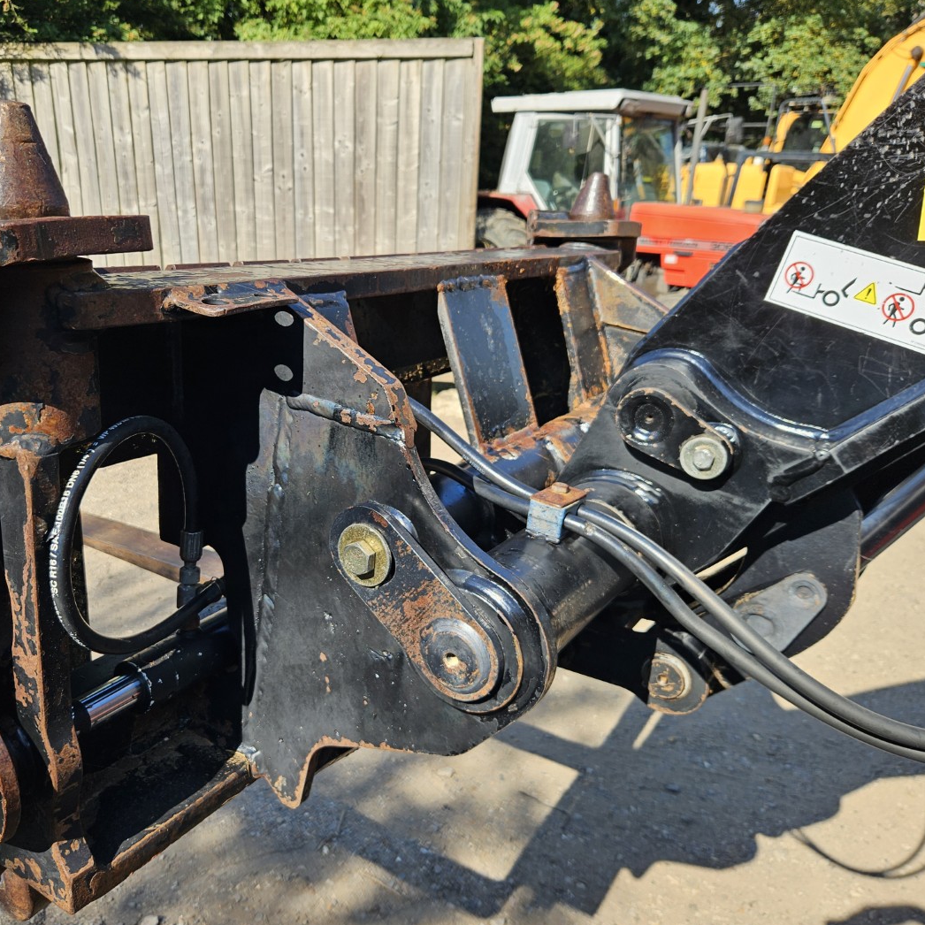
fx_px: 847
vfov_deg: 57.3
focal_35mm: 28
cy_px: 467
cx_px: 363
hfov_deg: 56.8
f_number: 1.8
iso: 25
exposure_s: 1/740
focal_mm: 5.4
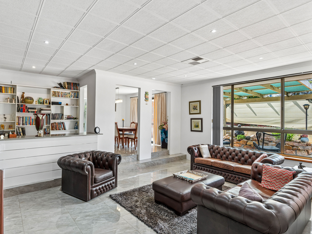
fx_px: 176
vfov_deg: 67.1
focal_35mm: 20
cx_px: 140
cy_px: 120
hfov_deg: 82.7
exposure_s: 1/60
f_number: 7.1
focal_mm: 17.5
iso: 640
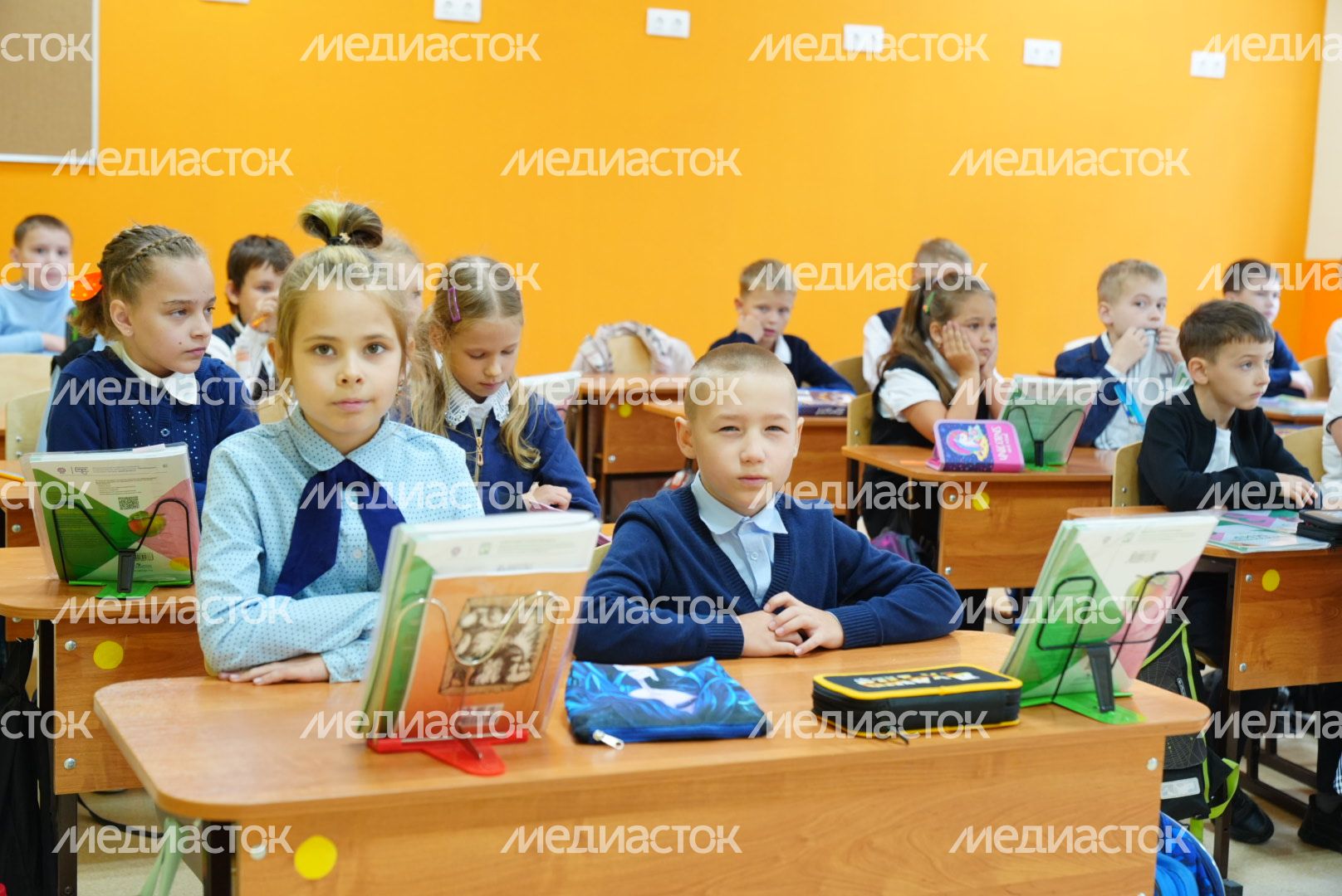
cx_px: 671
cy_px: 448
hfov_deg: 38.2
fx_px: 1940
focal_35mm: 52
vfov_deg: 26.0
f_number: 4
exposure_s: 1/125
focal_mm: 52
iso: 1600
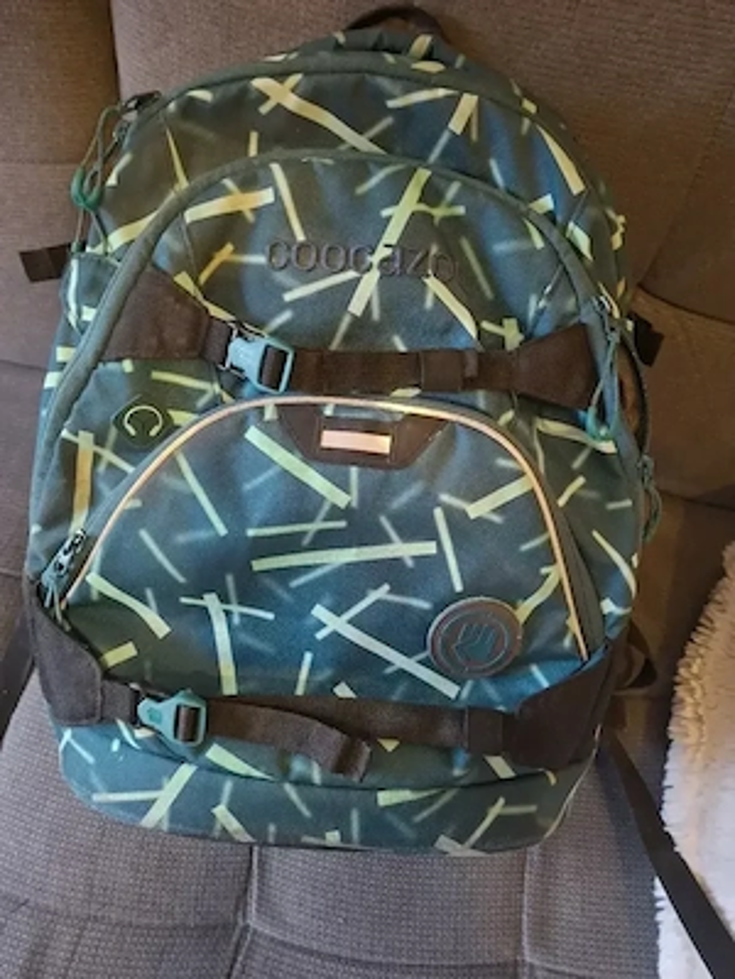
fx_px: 651
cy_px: 490
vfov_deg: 73.9
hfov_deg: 58.9
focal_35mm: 23
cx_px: 368
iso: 800
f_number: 1.8
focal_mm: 5.54
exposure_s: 1/20
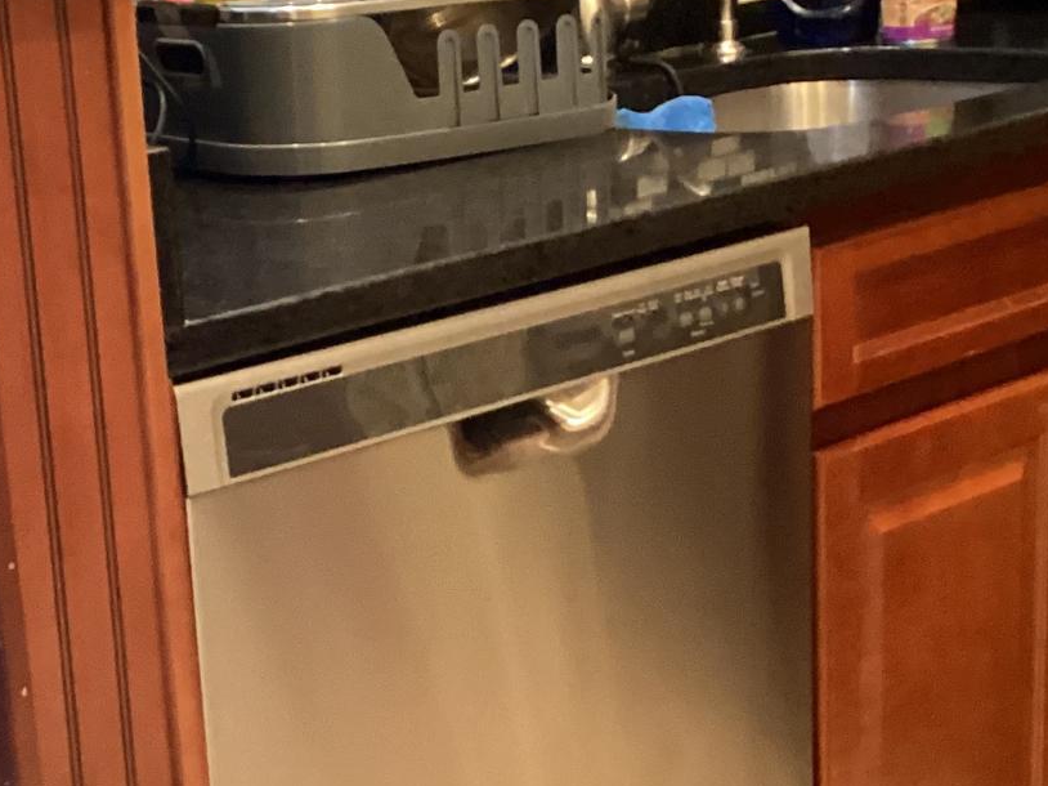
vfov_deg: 18.8
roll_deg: +3.5
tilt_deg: -16.0
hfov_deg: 24.8
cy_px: 567
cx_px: 292
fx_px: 2361
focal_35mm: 78
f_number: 2.4
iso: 400
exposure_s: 1/40
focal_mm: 3.3
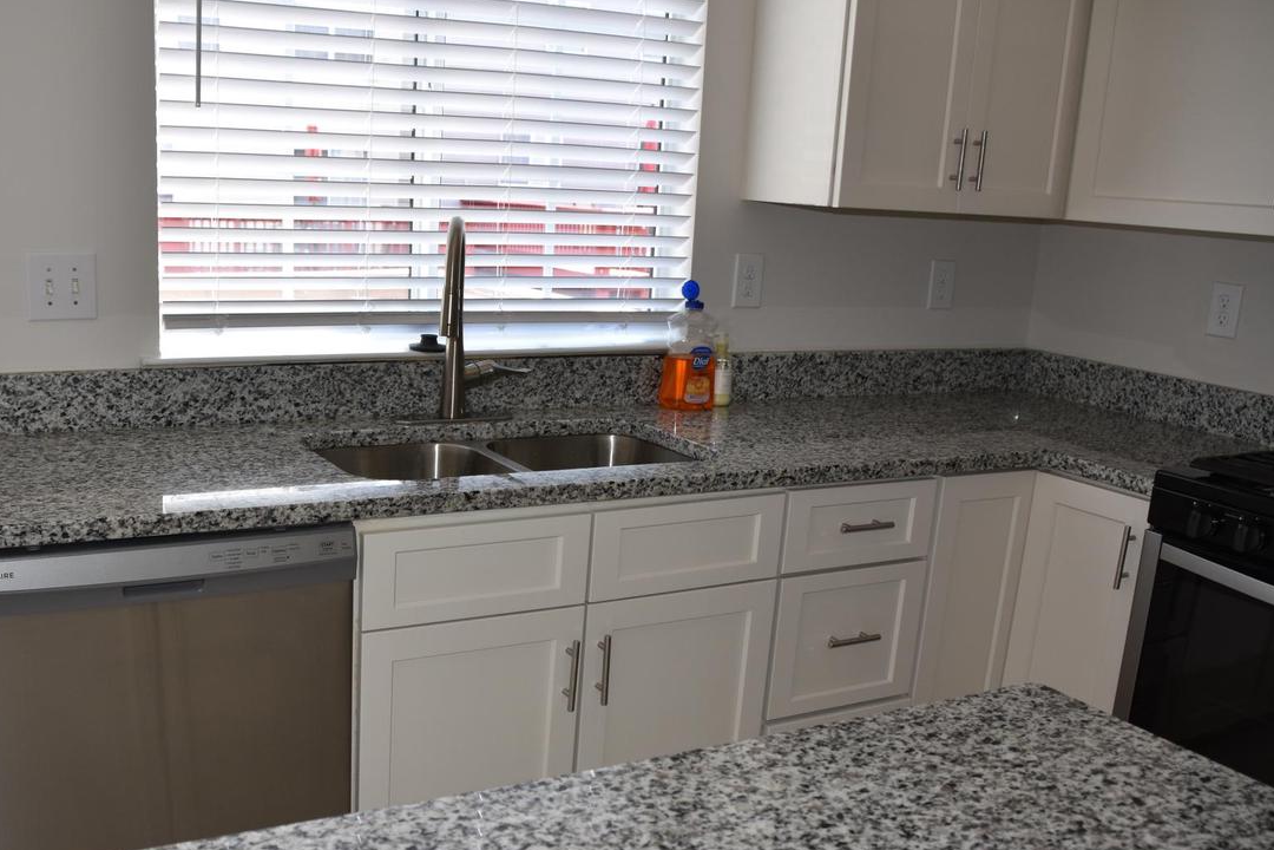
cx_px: 465
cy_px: 527
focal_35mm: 36
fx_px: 1274
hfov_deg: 52.5
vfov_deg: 36.7
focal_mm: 18
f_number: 3.5
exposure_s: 1/200
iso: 200
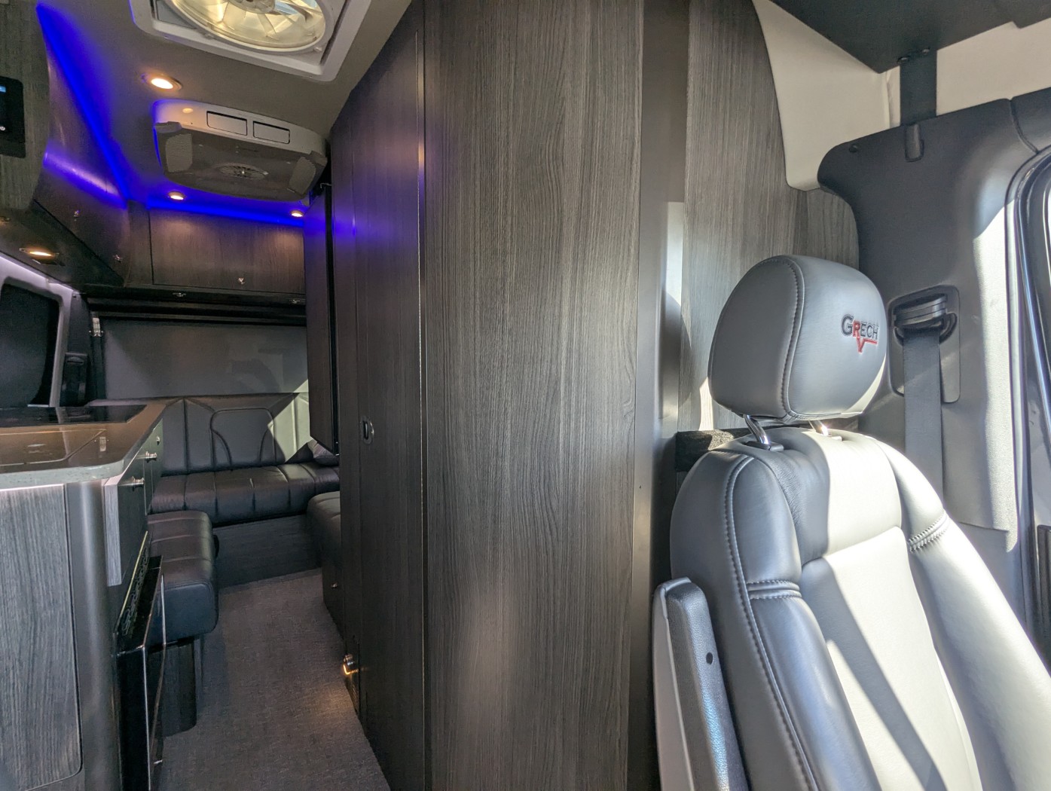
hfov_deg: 94.4
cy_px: 396
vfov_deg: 78.2
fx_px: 486
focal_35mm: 16
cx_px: 526
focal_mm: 2.35
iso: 54
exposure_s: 1/146
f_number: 2.2
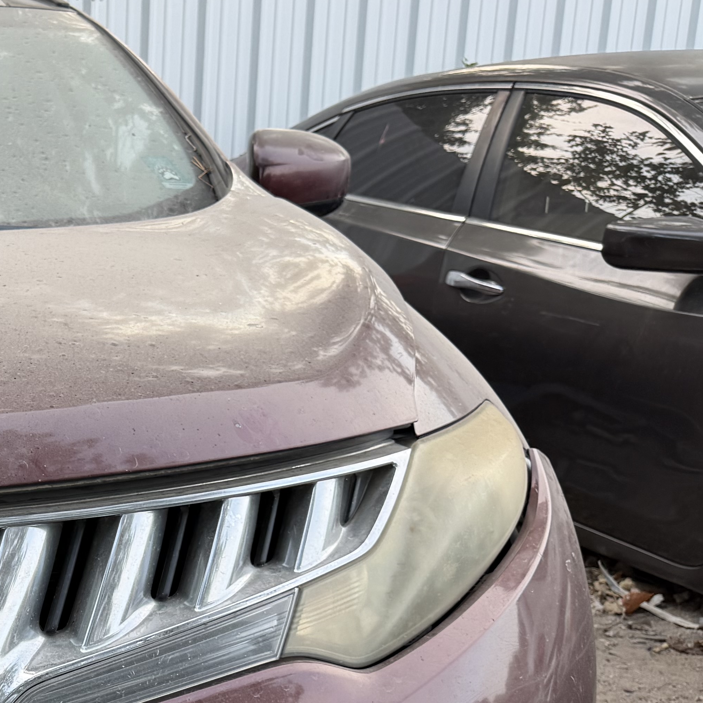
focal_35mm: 60
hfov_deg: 25.4
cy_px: 604
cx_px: -161
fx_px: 1379
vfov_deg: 27.8
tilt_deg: -20.2
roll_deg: +3.9
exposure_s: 1/188
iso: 64
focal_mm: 6.76
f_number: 1.78
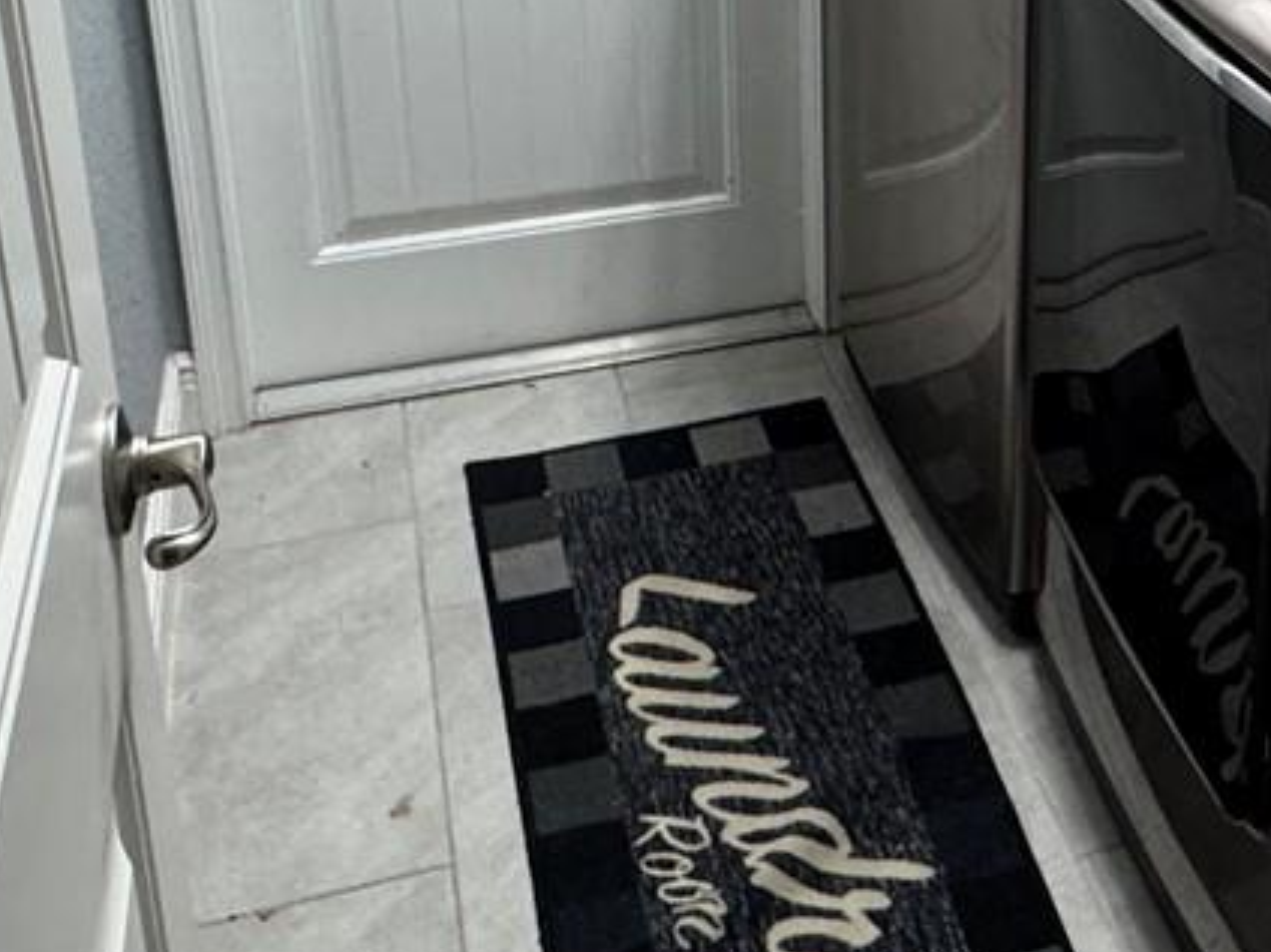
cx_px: 1016
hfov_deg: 35.0
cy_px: -84
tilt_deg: -18.9
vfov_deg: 25.6
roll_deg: -0.9
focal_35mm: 53
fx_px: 1945
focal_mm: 2.22
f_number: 2.2
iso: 320
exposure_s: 1/120
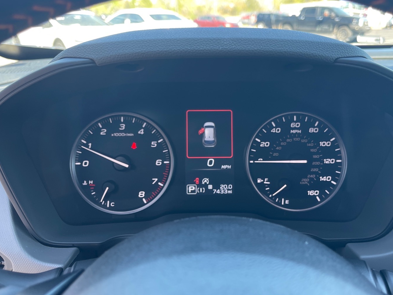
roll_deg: +0.4
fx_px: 352
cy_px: 142
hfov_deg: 58.3
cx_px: 208
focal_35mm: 31
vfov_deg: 45.4
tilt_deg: -16.9
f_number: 1.6
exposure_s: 1/121
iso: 64
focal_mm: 5.1
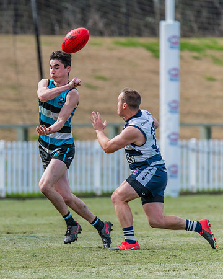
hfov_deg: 2.2
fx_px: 5829
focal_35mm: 707
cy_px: 127
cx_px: 39
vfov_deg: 2.7
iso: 800
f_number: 6.3
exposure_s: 1/1600
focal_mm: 460
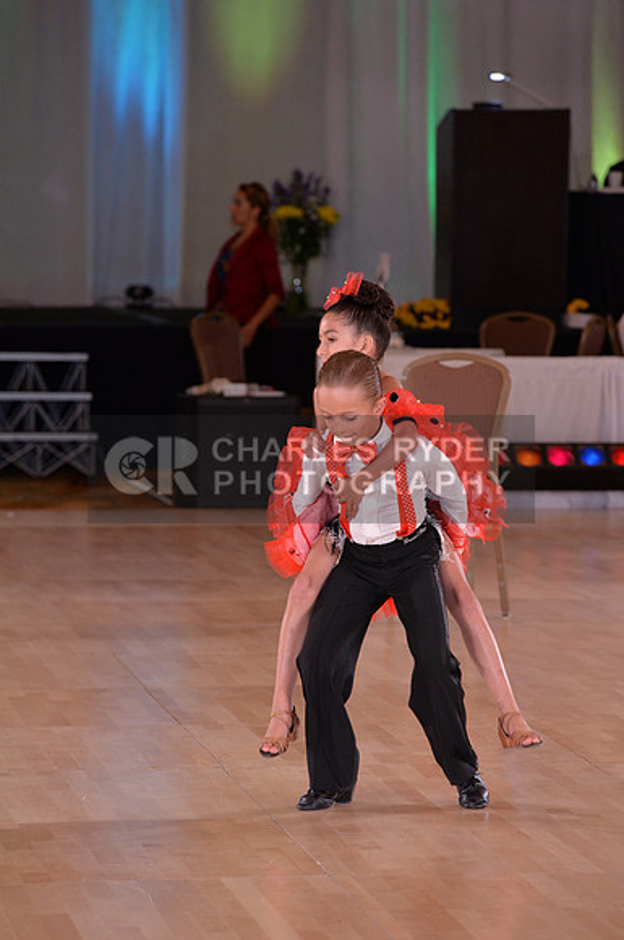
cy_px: 470
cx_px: 312
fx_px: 4954
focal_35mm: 190
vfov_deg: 10.8
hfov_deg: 7.2
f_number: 5.6
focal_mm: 190
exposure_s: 1/250
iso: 2000
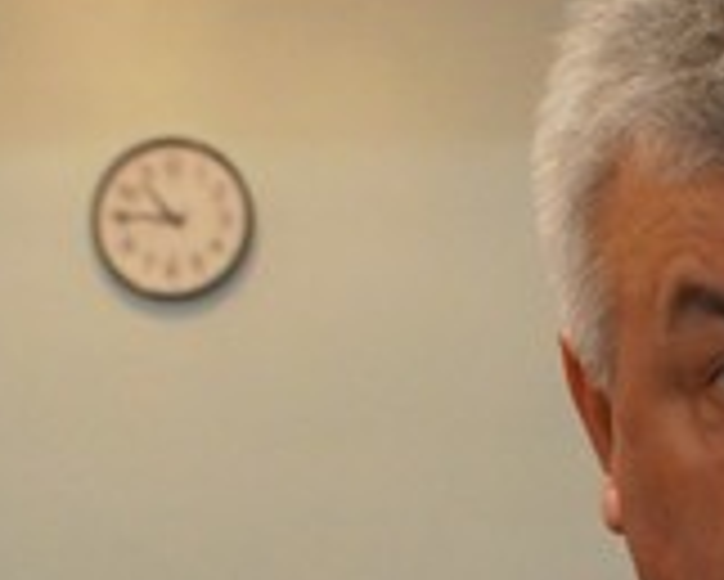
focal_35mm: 214
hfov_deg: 9.0
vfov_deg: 7.1
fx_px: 4589
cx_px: 625
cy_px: 854
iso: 3200
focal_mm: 35
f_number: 5.6
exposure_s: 1/50
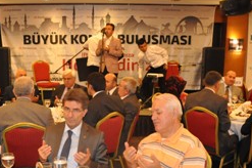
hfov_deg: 40.0
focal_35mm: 49
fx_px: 343
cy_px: 131
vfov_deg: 27.0
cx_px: 87
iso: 3200
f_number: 5.6
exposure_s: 1/60
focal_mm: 18
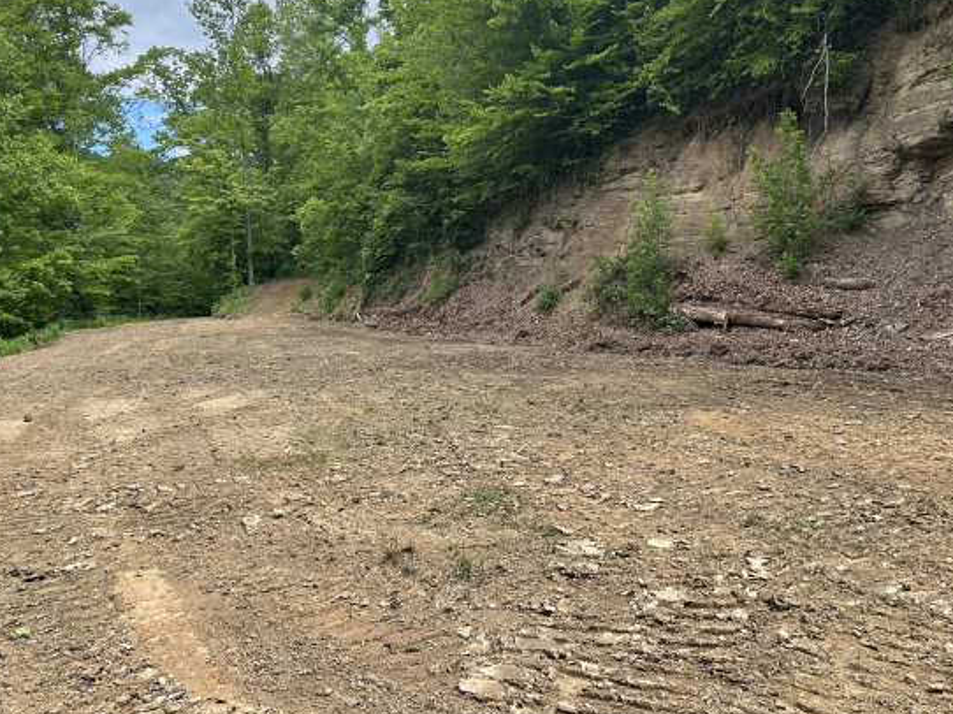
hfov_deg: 56.7
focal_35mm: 32
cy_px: 302
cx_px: 426
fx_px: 881
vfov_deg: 44.0
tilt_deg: -0.8
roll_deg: +0.5
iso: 50
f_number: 1.5
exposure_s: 1/1019
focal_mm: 5.7
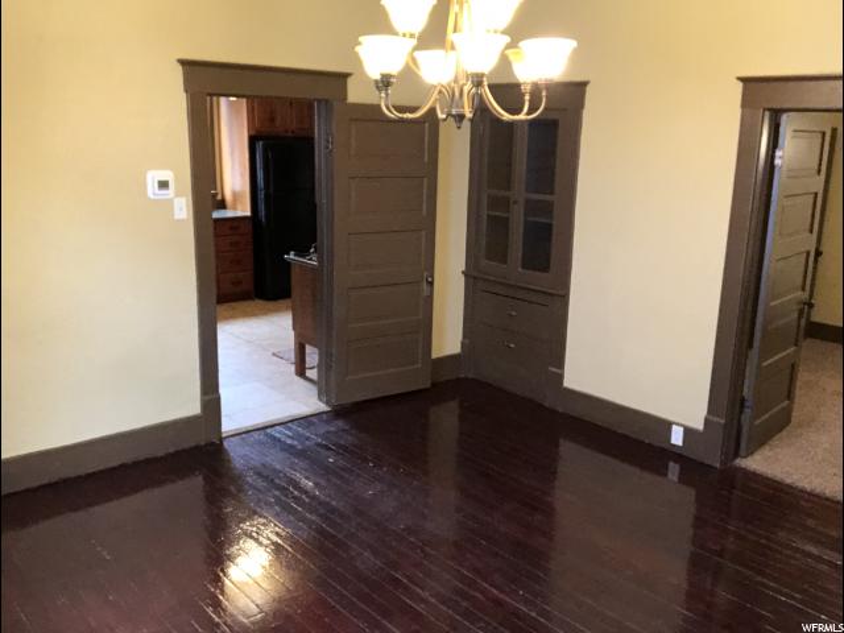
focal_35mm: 32
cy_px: 316
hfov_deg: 56.8
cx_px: 422
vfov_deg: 44.2
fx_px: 780
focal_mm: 2.87
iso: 320
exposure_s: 1/60
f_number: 2.2
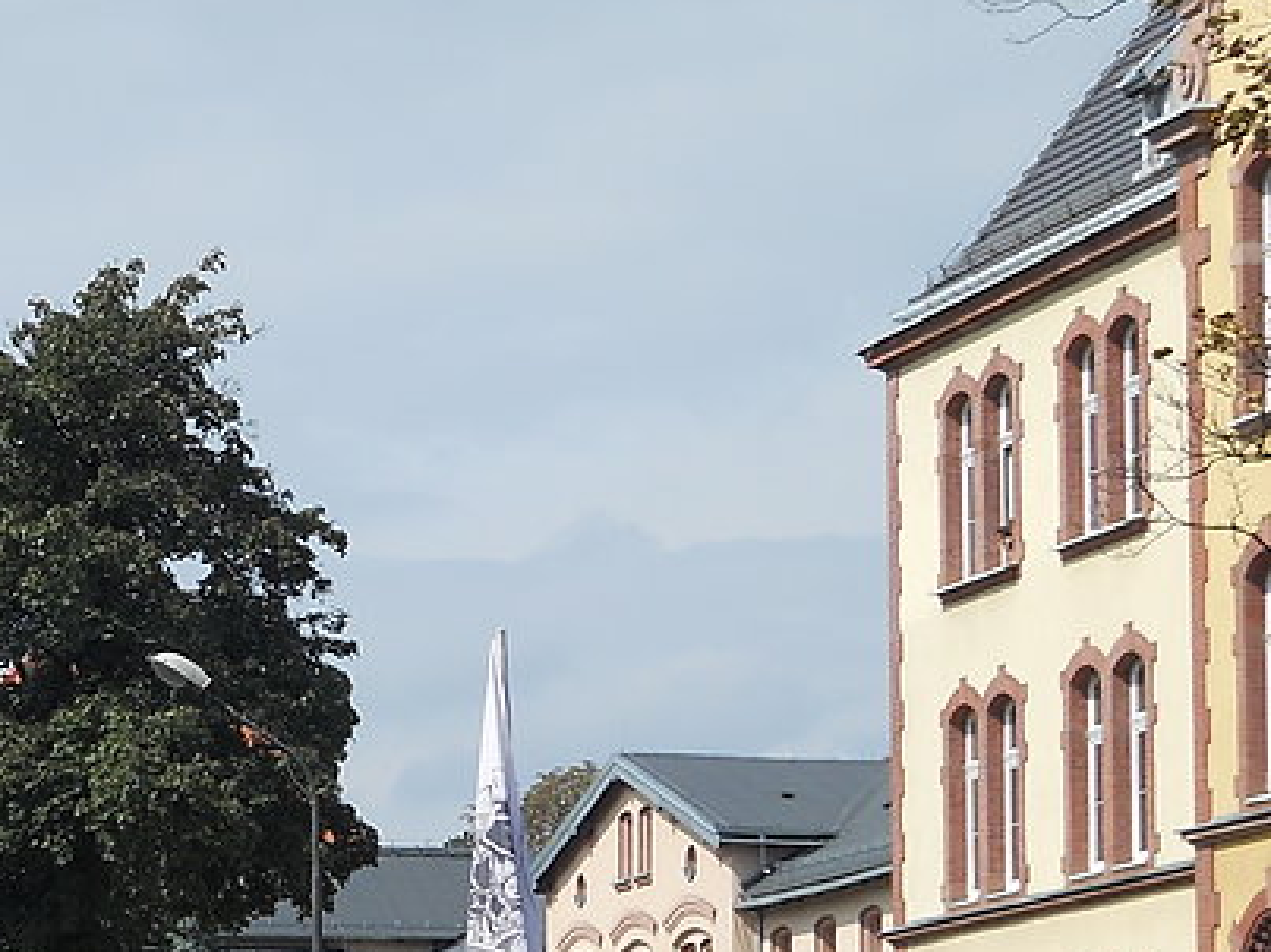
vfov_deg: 8.6
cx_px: -145
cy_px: 824
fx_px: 6313
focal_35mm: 172
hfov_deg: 11.3
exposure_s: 1/200
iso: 80
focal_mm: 12.71
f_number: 7.8
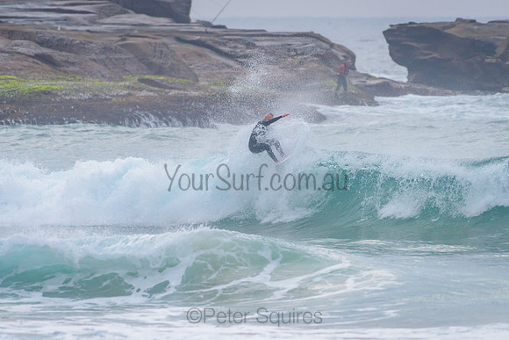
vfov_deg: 2.2
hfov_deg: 3.4
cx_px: 247
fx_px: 8671
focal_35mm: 613
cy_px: 167
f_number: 5.6
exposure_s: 1/1600
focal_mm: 500
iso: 640
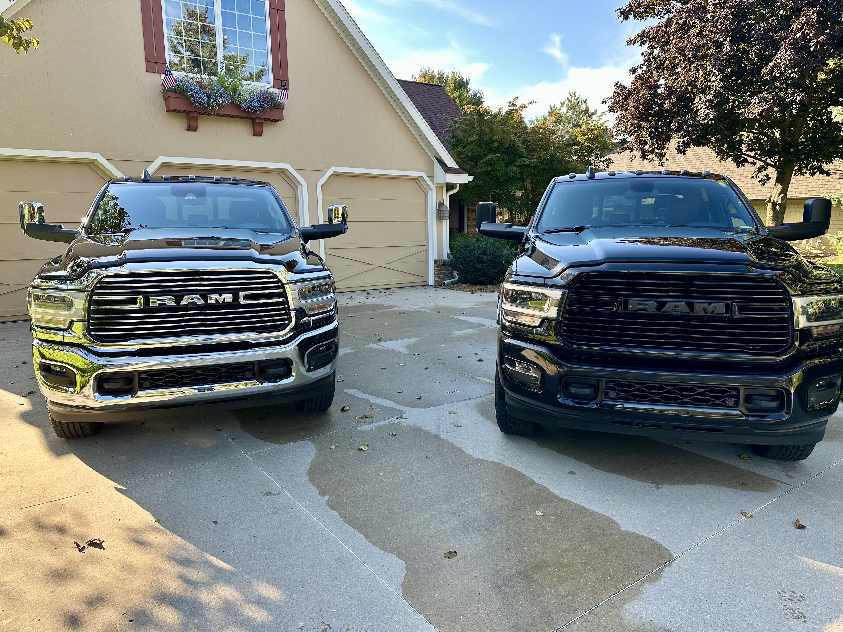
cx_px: 422
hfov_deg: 71.6
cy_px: 316
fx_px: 584
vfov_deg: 56.8
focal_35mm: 24
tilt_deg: -7.2
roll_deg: +1.2
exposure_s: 1/452
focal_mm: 6.86
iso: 80
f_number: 1.78
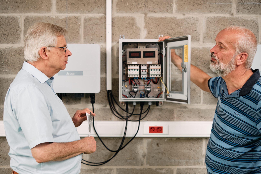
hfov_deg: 37.5
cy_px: 87
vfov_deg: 25.5
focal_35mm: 53
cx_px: 130
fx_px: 384
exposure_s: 1/250
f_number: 2
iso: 320
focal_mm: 35
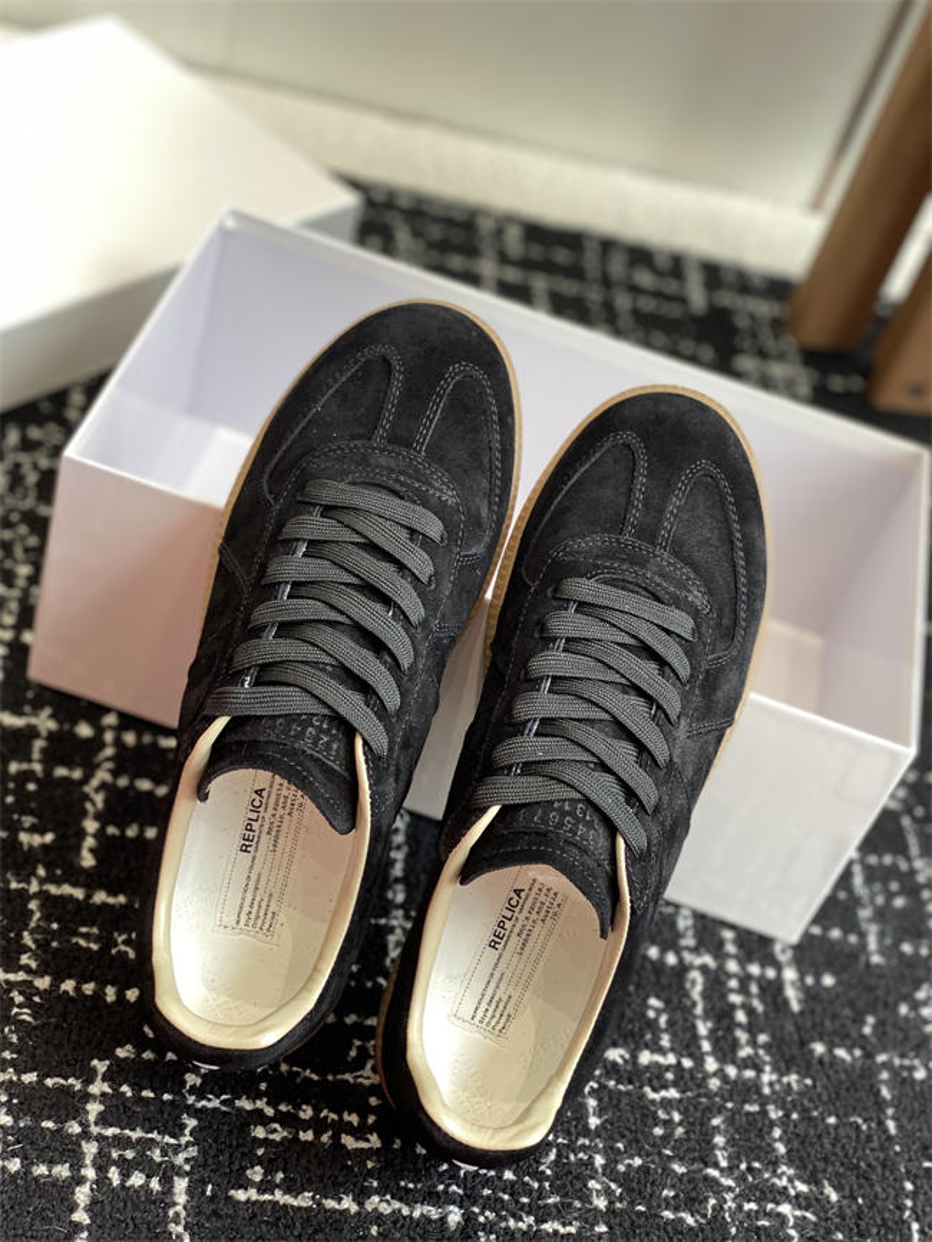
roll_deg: -21.2
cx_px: 466
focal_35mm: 52
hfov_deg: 28.0
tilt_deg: -40.2
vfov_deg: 36.8
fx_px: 1866
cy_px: 621
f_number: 2
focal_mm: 6
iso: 50
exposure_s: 1/122
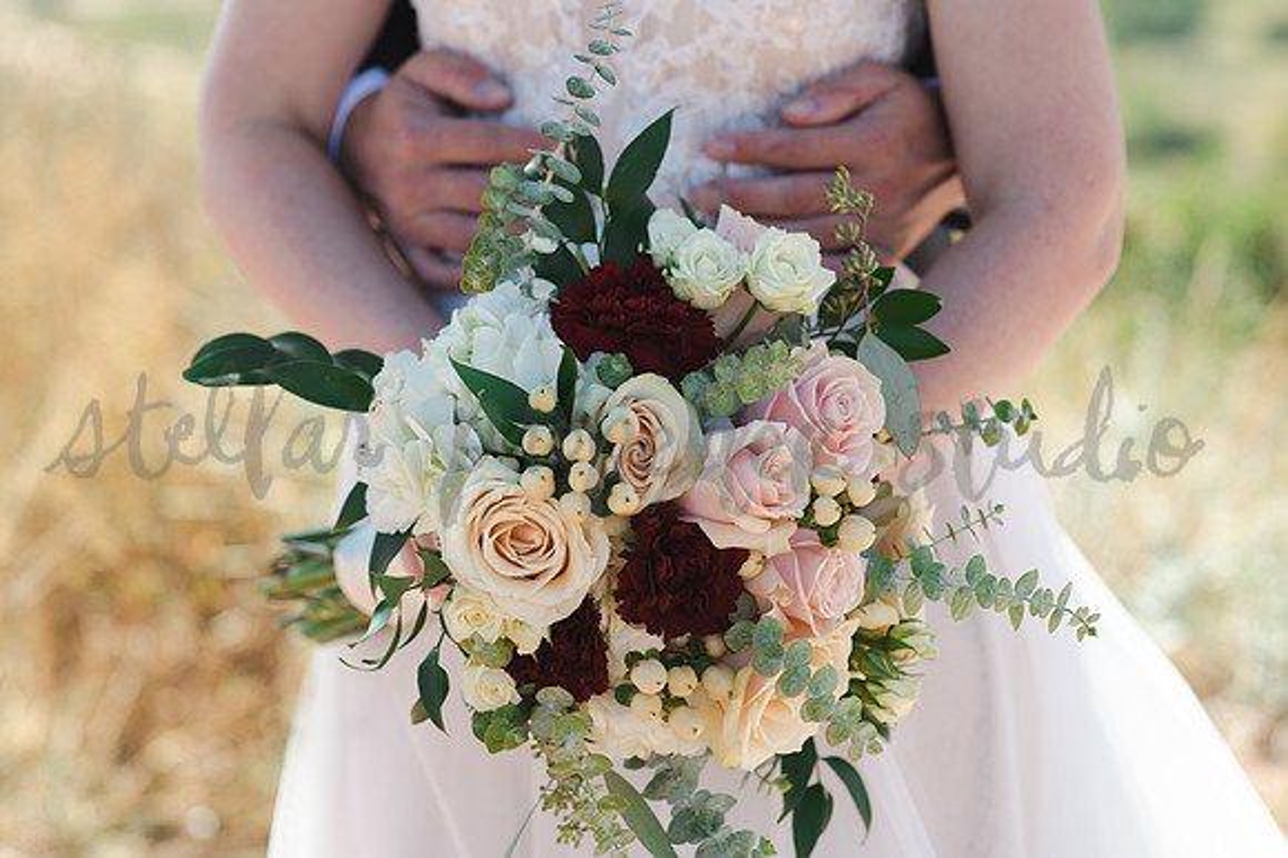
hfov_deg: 23.9
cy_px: 429
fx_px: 3039
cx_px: 644
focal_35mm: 85
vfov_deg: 16.1
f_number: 3.5
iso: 100
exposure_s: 1/320
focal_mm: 85
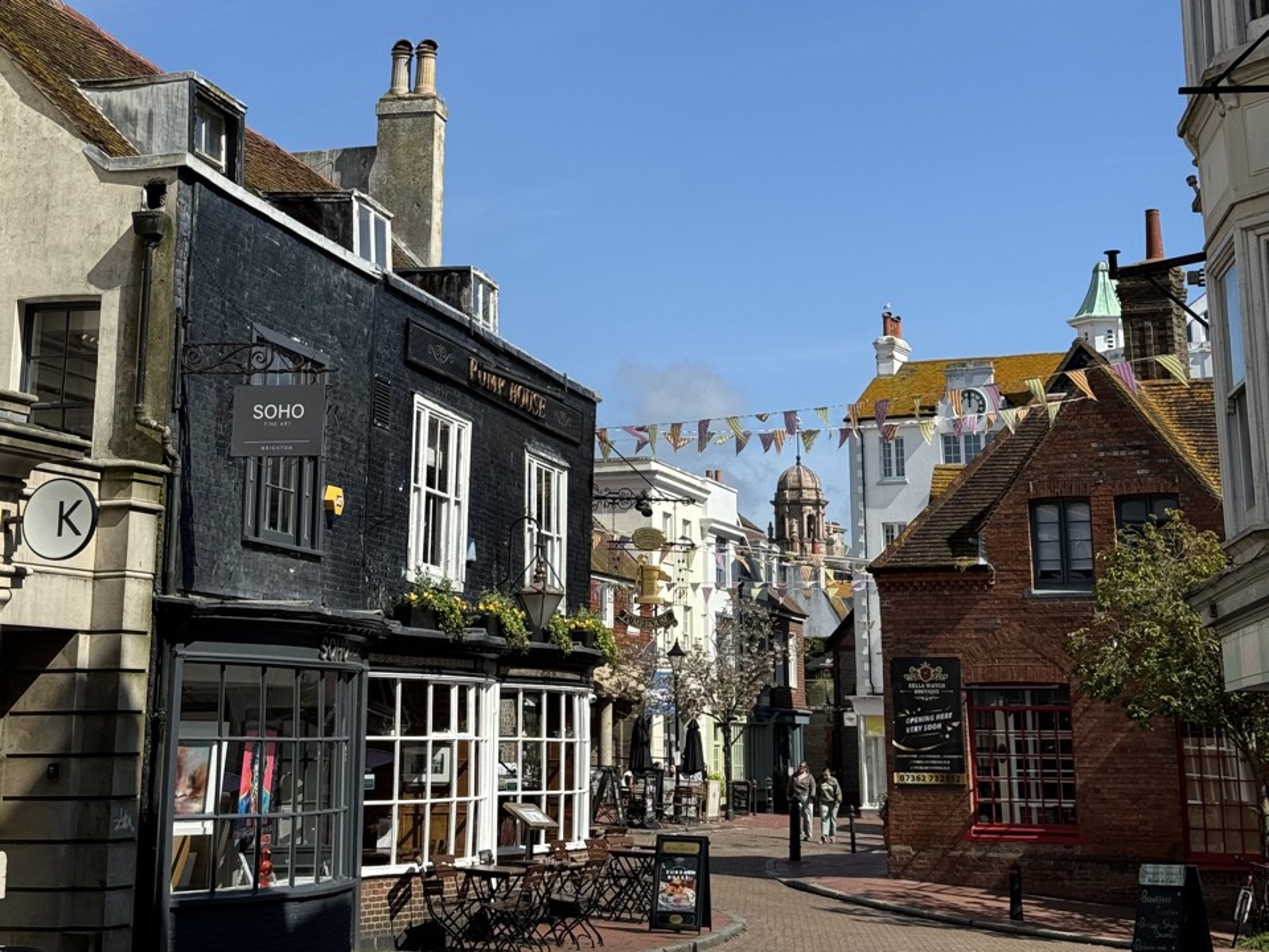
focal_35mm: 48
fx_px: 1760
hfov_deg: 39.7
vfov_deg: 30.3
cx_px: 634
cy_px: 476
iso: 64
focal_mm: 6.76
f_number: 1.78
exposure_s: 1/5376
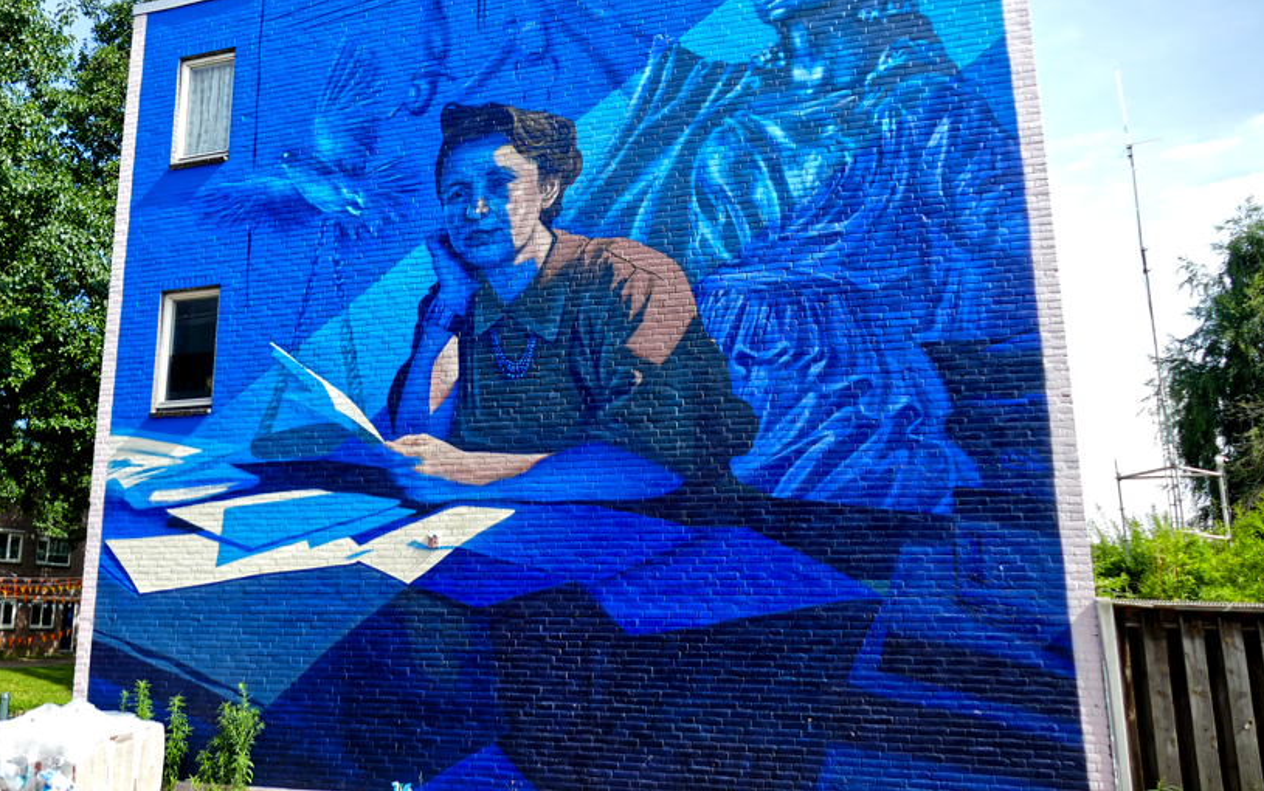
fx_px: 1103
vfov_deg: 39.4
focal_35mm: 32
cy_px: 340
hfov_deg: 59.0
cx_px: 490
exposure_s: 1/800
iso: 125
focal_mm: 9.1
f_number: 2.8
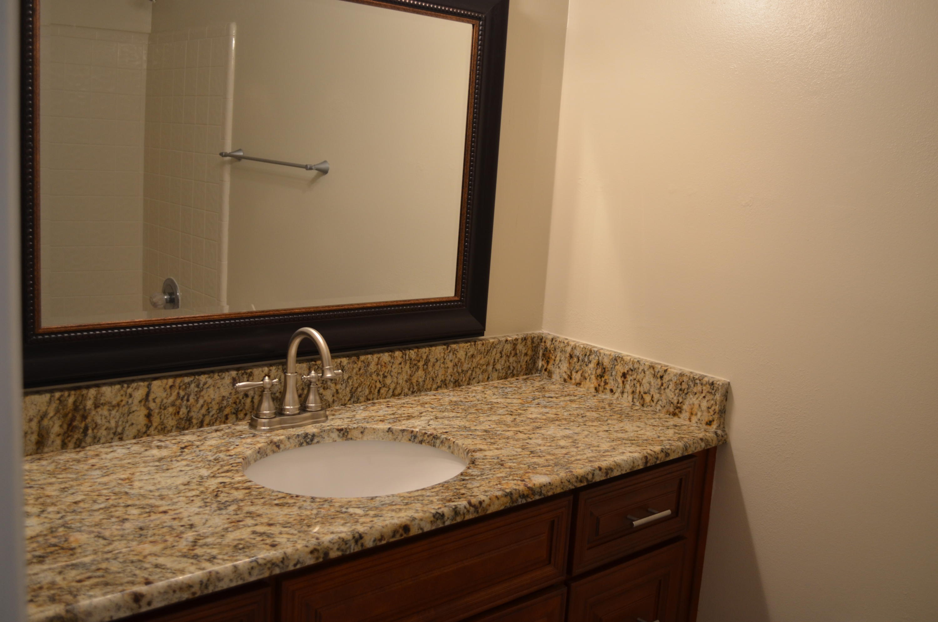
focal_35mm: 36
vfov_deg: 36.7
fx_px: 936
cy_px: 311
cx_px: 469
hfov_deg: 53.2
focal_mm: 24
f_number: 4.5
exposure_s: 1/80
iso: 400
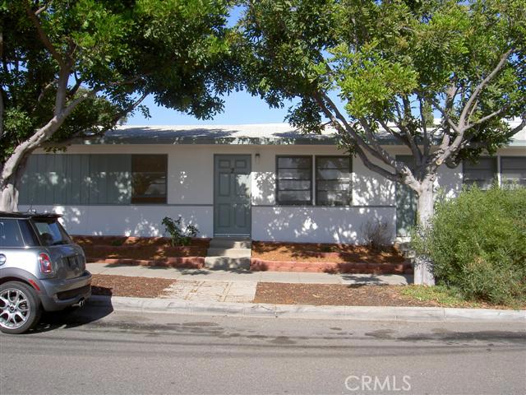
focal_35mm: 39
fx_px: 593
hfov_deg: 47.9
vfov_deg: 36.8
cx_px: 263
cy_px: 198
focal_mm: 8
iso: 100
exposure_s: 1/320
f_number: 4.7
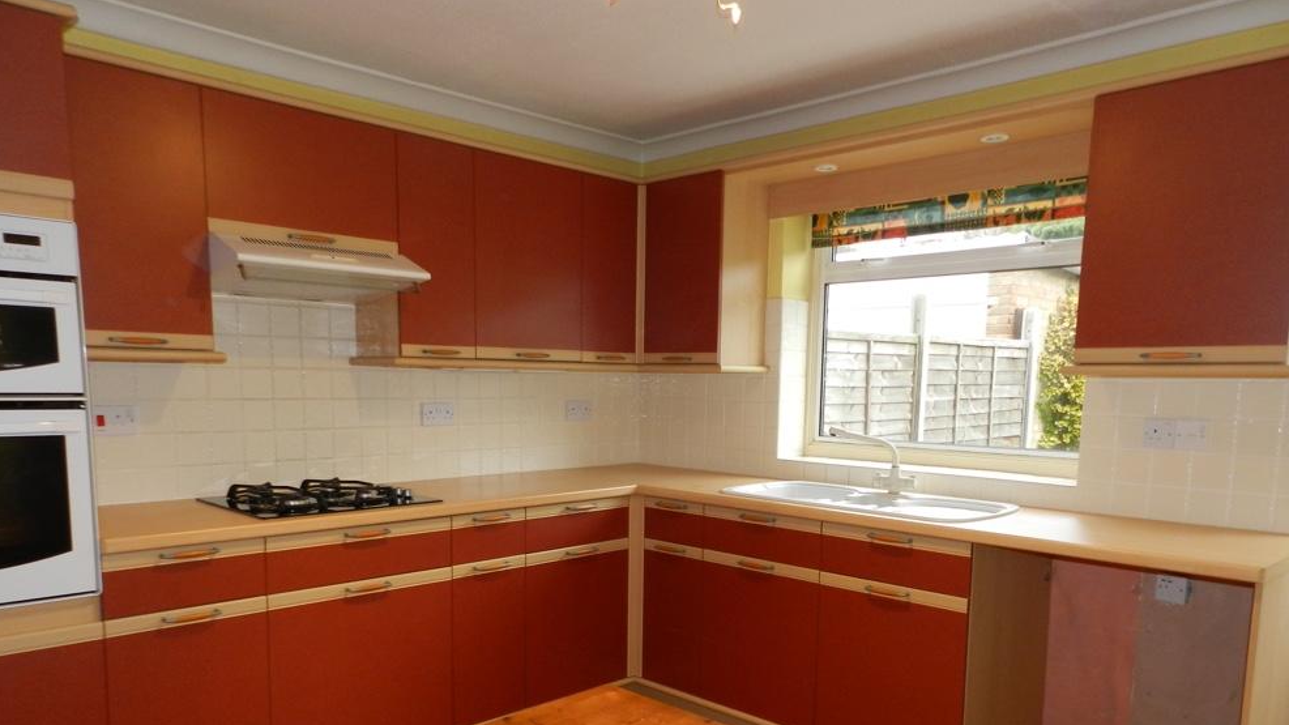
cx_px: 641
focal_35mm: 26
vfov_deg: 43.6
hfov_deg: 71.9
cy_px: 499
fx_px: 889
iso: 200
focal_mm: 4
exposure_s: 1/30
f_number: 3.4
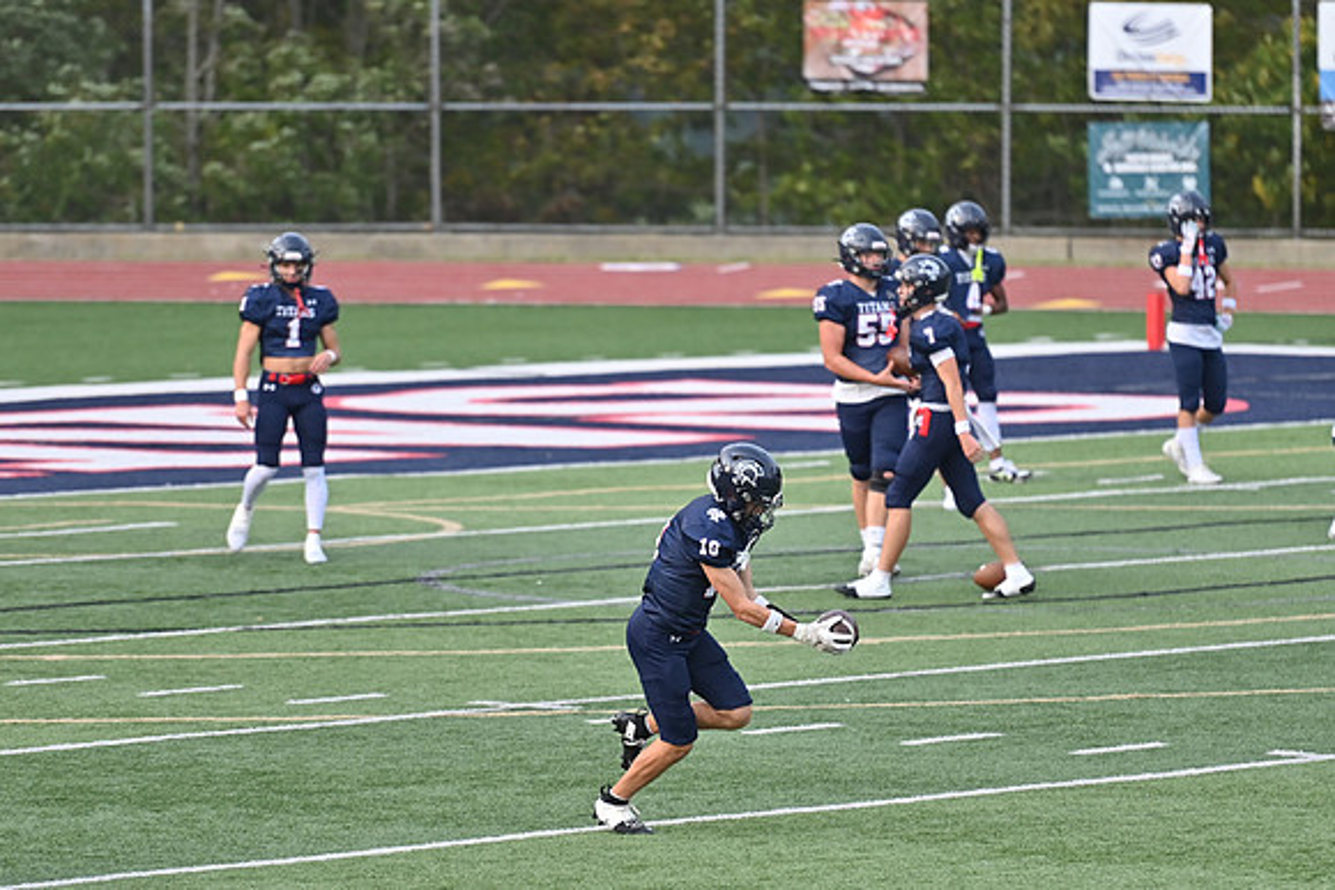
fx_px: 11127
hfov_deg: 6.9
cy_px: 445
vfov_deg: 4.6
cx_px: 668
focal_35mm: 300
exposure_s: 1/2000
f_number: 3.5
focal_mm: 200
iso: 400
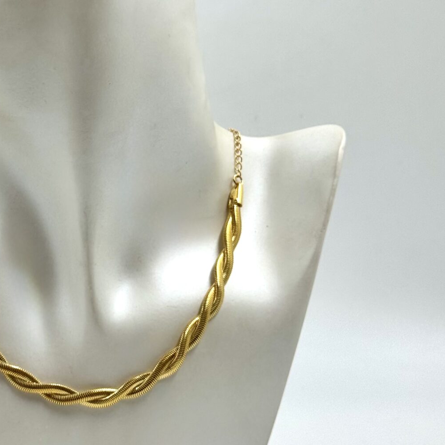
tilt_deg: -8.0
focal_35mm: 108
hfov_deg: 15.9
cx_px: 37
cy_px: 176
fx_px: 1571
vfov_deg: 16.1
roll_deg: +2.6
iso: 64
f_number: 1.78
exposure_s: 1/1193
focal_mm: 6.76
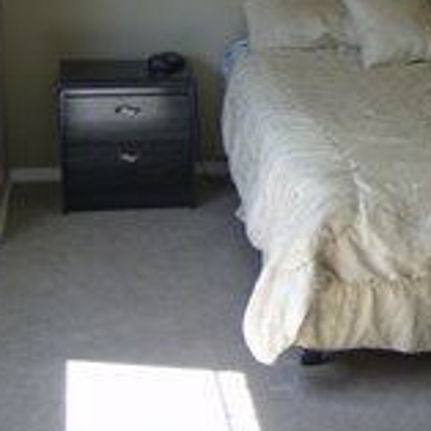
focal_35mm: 71
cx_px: 442
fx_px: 1000
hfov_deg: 23.2
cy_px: 125
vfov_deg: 24.1
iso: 100
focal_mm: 6
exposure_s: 1/84.1
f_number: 2.8
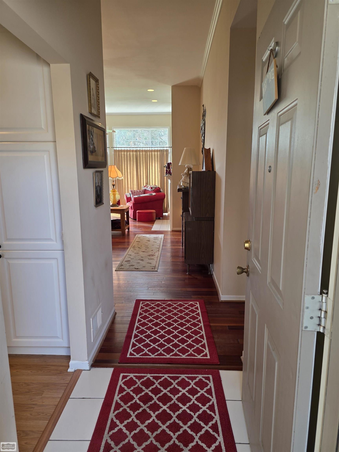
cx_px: 170
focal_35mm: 23
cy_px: 226
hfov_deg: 58.9
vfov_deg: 73.9
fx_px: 300
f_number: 1.7
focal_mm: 6.3
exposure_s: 1/120
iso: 100
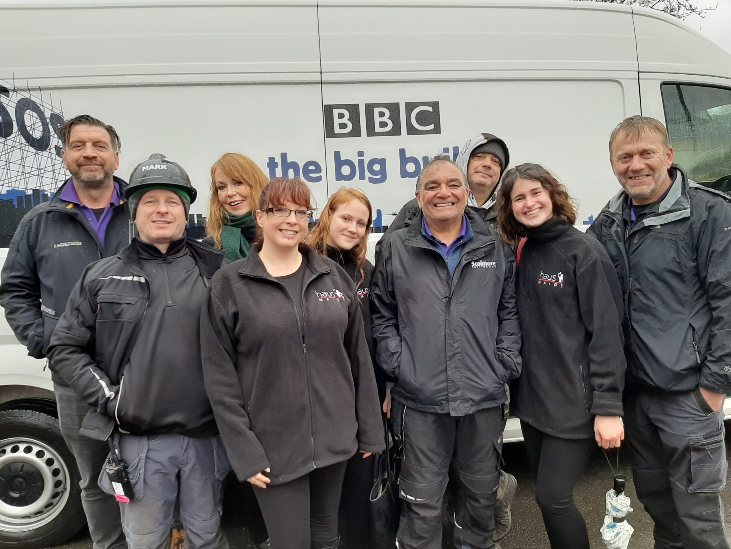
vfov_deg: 53.1
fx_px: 549
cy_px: 274
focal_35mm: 26
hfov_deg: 67.3
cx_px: 366
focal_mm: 3.93
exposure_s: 1/197
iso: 40
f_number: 1.7
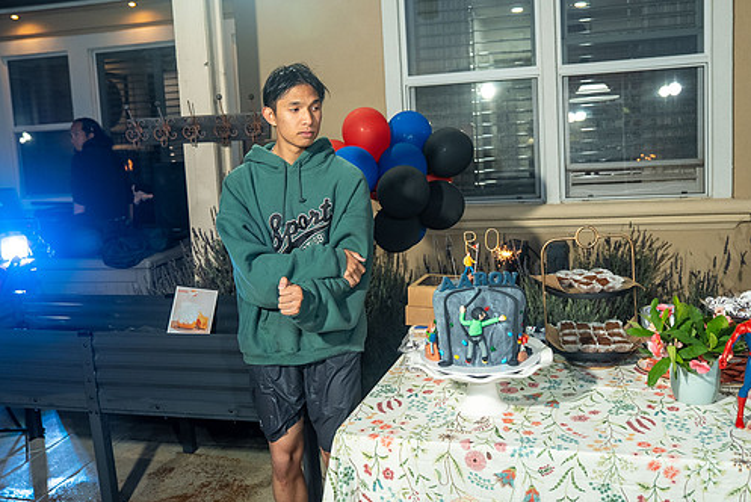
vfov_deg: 37.9
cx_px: 388
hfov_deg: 54.4
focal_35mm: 35
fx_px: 731
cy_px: 231
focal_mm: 30
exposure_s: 1/160
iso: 640
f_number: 3.5
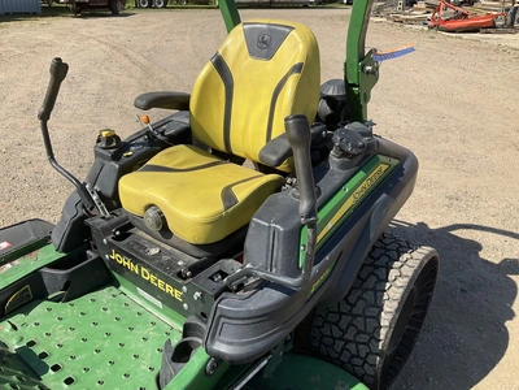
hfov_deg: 61.7
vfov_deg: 48.2
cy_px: 195
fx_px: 435
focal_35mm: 29
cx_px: 260
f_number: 1.8
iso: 25
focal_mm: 3
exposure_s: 1/1577
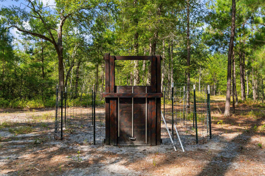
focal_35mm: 30
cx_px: 132
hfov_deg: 61.9
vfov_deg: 43.6
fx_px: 221
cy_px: 88
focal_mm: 20
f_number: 5.6
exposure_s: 1/125
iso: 100
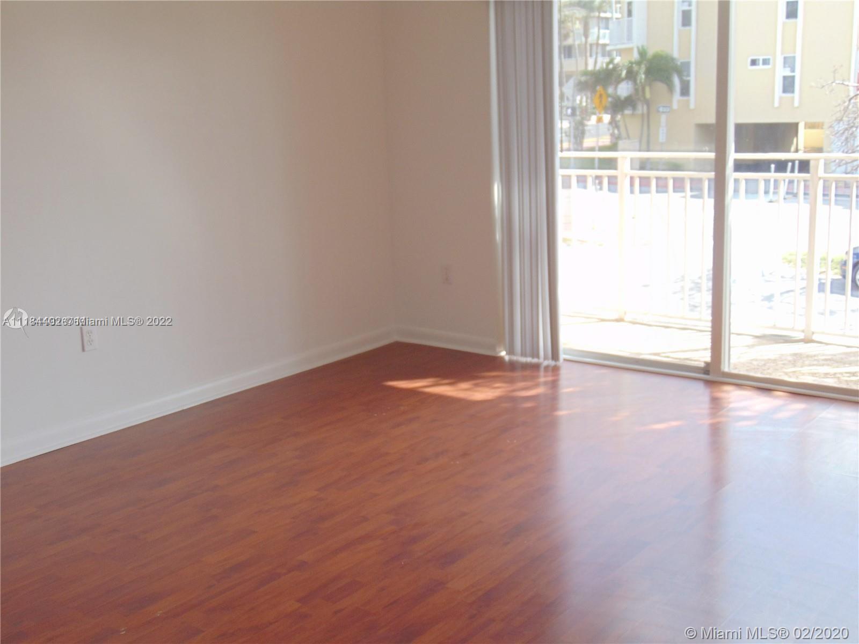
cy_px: 322
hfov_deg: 44.8
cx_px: 430
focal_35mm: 42
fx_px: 1042
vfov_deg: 34.3
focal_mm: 7.6
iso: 80
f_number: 3.3
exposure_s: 1/80
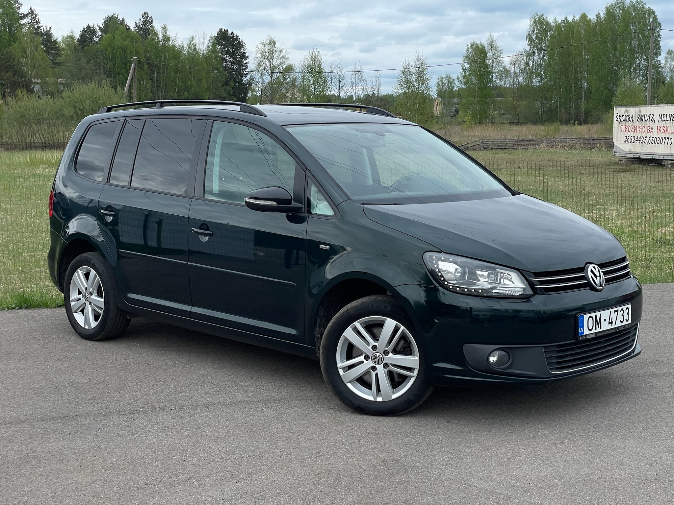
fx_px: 1012
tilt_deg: -6.6
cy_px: 252
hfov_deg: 36.8
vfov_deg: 28.0
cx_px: 337
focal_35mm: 52
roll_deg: +0.7
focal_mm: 6
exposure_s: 1/657
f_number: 2
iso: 32
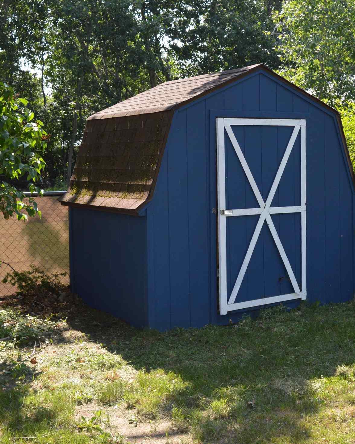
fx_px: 696
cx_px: 246
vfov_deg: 35.2
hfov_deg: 28.4
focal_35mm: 53
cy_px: 171
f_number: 5.6
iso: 100
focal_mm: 18
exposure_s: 1/200
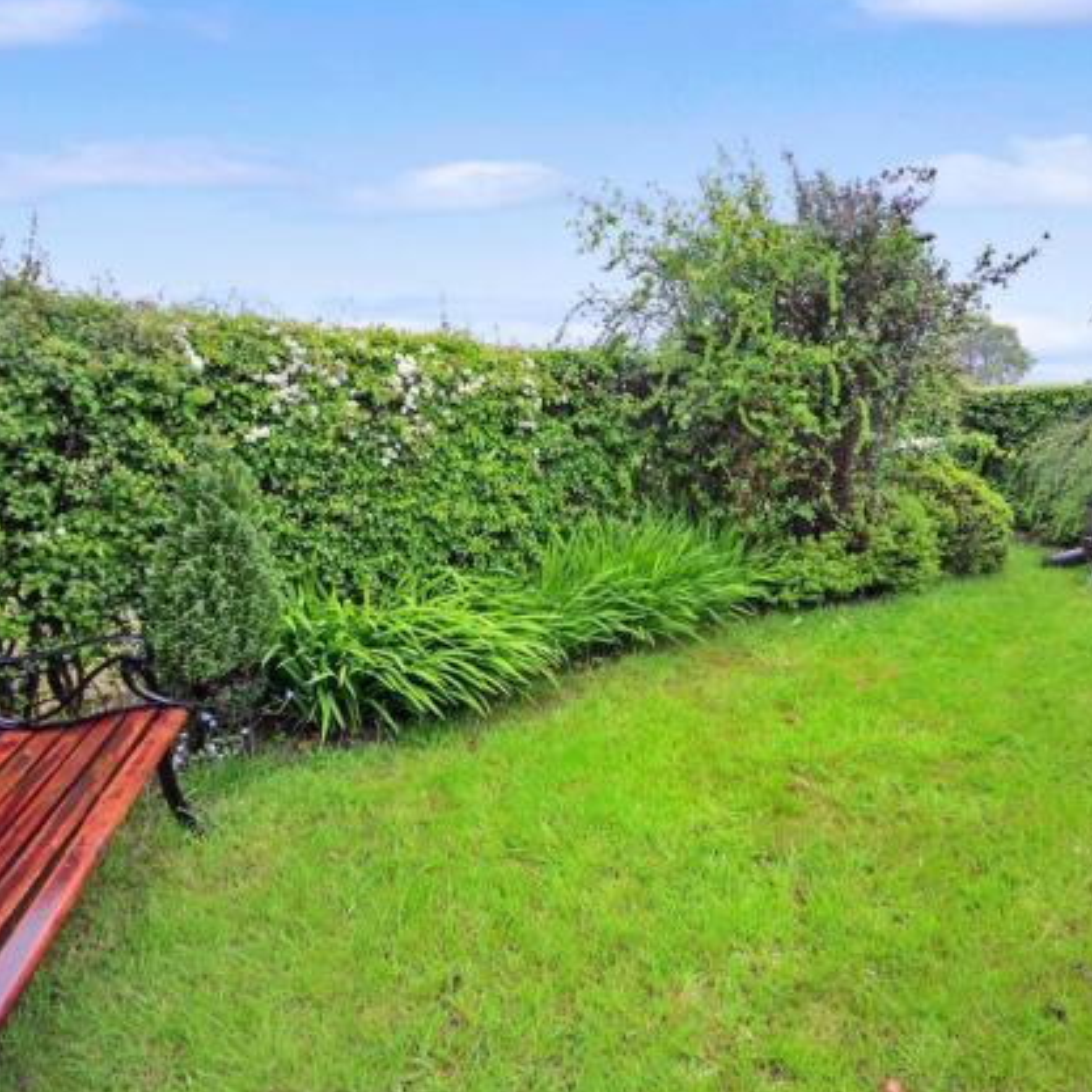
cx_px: 710
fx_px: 714
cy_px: 555
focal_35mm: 20
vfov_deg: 74.8
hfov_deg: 73.0
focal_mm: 10
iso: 200
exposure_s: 1/40
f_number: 4
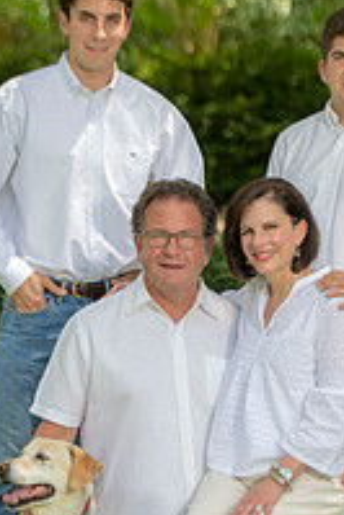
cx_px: 162
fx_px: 2776
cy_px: 383
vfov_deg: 10.6
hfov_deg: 7.1
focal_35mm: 194
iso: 100
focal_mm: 86
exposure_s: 1/200
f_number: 3.2
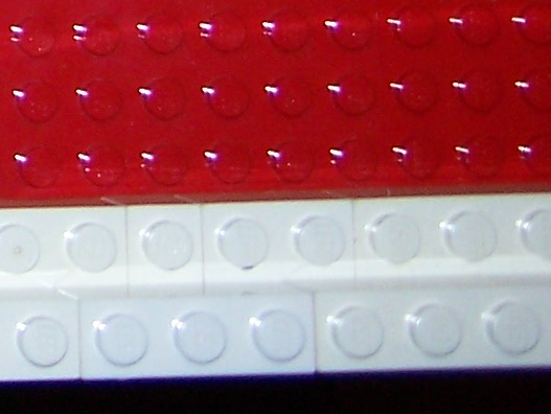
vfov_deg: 6.1
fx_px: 3648
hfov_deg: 7.5
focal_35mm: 229
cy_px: -774
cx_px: -1122
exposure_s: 1/60
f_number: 2.8
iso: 125
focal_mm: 7.8
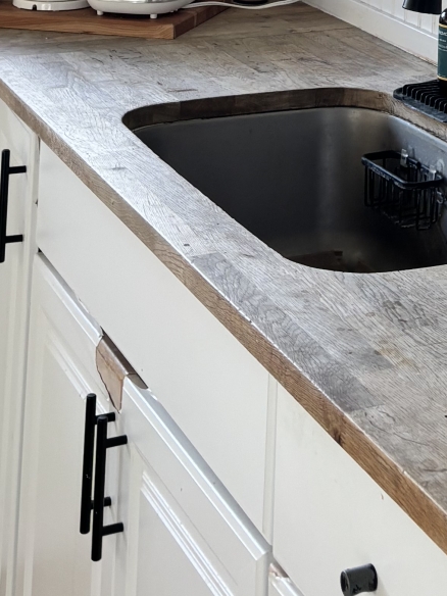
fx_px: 1636
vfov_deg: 17.5
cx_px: 463
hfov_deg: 15.2
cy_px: -414
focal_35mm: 95
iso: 64
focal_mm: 5.96
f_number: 1.6
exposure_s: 1/121
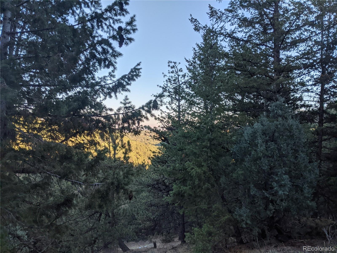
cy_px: 126
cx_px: 168
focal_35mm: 27
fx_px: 263
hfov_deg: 65.3
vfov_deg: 51.4
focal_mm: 4.44
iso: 56
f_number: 1.8
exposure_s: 1/1376
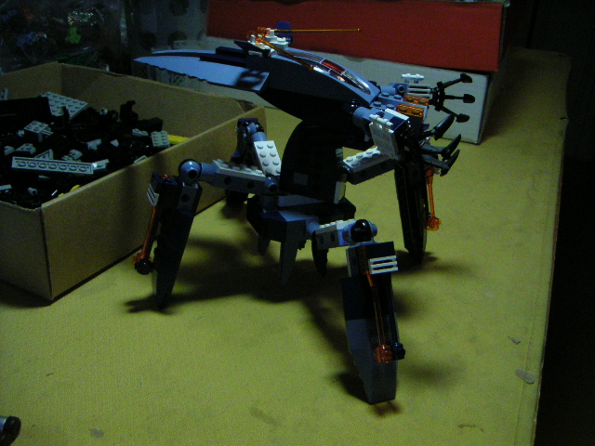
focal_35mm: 37
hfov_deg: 50.1
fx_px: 636
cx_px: 298
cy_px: 223
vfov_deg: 38.7
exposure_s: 1/90
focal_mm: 4.8
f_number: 2.8
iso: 400
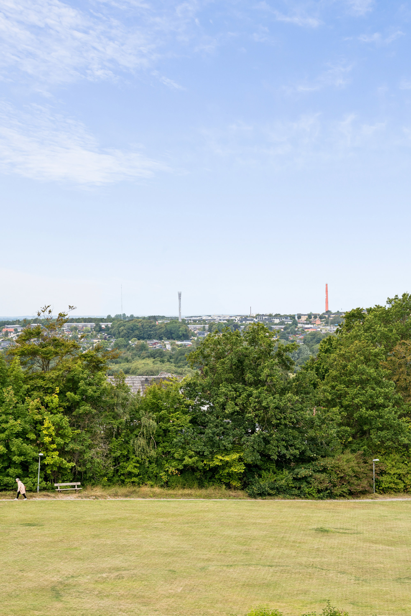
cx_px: 206
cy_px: 308
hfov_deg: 19.5
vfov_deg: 28.8
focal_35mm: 70
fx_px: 1199
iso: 400
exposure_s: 1/400
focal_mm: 70
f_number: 10
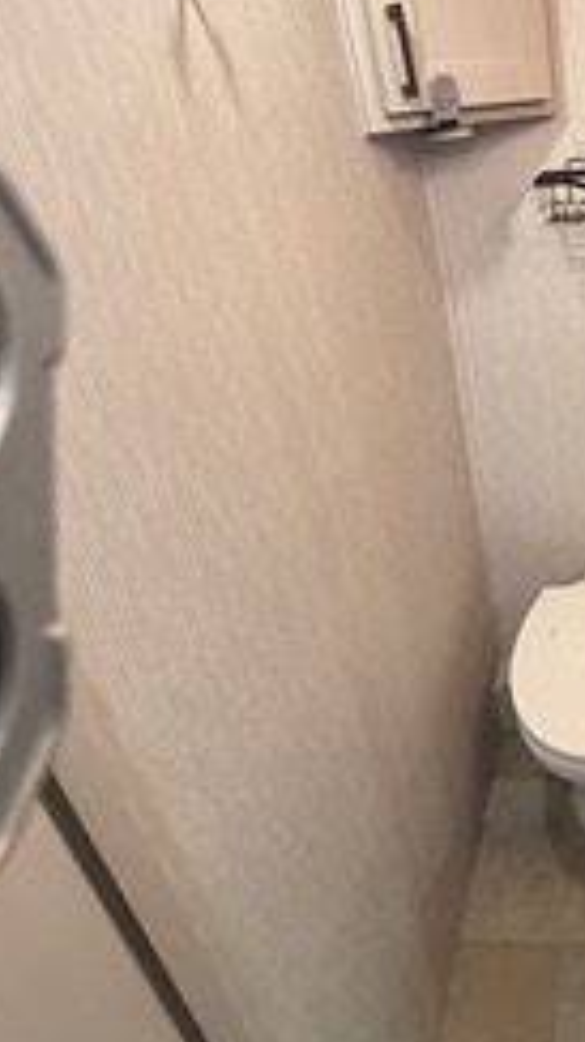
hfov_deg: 39.4
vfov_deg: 72.4
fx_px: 690
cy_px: 372
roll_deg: +5.8
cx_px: 611
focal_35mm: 25
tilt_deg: -23.0
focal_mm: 2.22
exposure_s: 1/73
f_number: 2.2
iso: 320
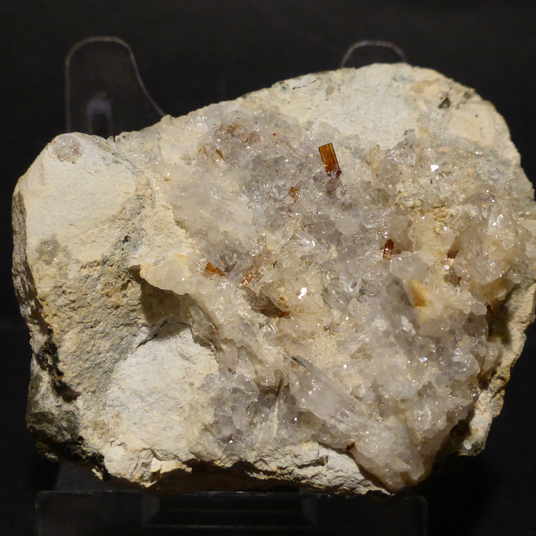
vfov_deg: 27.3
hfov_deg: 27.3
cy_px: 270
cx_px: 267
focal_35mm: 63
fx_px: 1104
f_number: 4.4
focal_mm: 9
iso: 400
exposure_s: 1/40
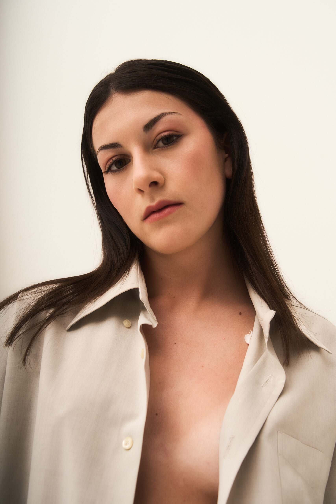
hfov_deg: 38.9
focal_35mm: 34
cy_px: 252
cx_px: 168
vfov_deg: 55.8
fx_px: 476
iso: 640
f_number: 6.3
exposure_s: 1/250
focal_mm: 34
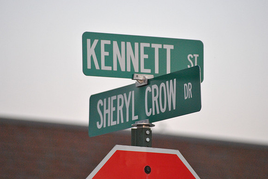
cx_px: 134
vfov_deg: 4.6
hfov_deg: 6.9
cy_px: 90
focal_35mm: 300
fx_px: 2236
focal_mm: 200
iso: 1600
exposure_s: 1/250
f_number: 5.6
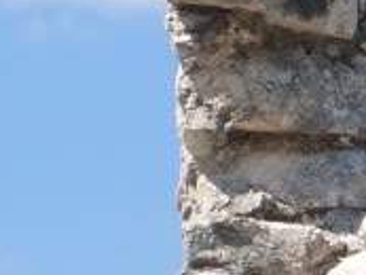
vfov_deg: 3.4
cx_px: 317
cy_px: -161
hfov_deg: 4.6
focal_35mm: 433
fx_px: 4581
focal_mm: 24
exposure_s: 1/160
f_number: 8.4
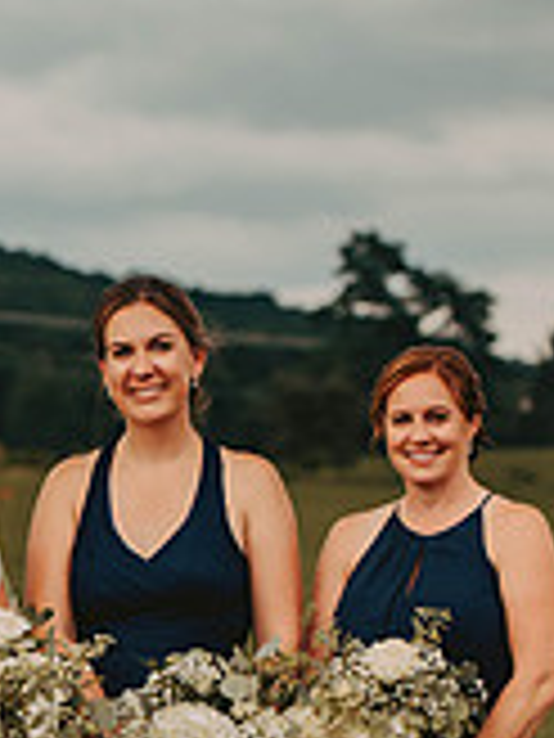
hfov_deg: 6.2
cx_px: -140
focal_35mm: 238
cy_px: 650
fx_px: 5079
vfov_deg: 8.3
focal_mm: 70
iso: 200
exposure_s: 1/1000
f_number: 2.8
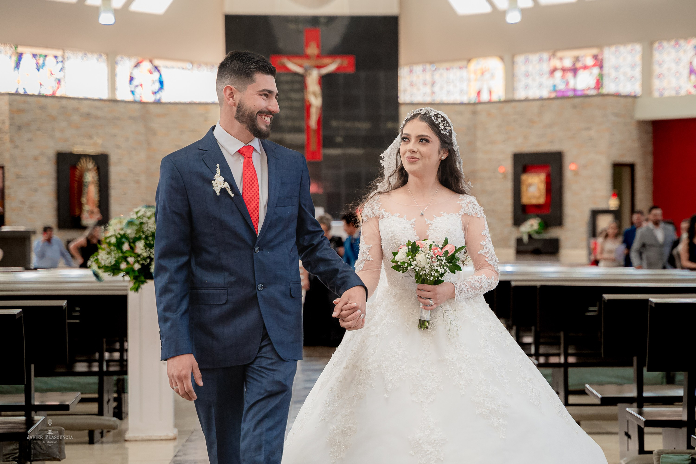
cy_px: 263
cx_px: 402
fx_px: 1693
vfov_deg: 15.6
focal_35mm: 88
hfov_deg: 23.2
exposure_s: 1/200
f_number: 4
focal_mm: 75
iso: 2000
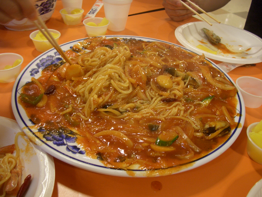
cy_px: 98
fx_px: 250
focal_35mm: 33
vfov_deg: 42.9
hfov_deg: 55.4
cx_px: 131
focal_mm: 7.1
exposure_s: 1/30
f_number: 2.8
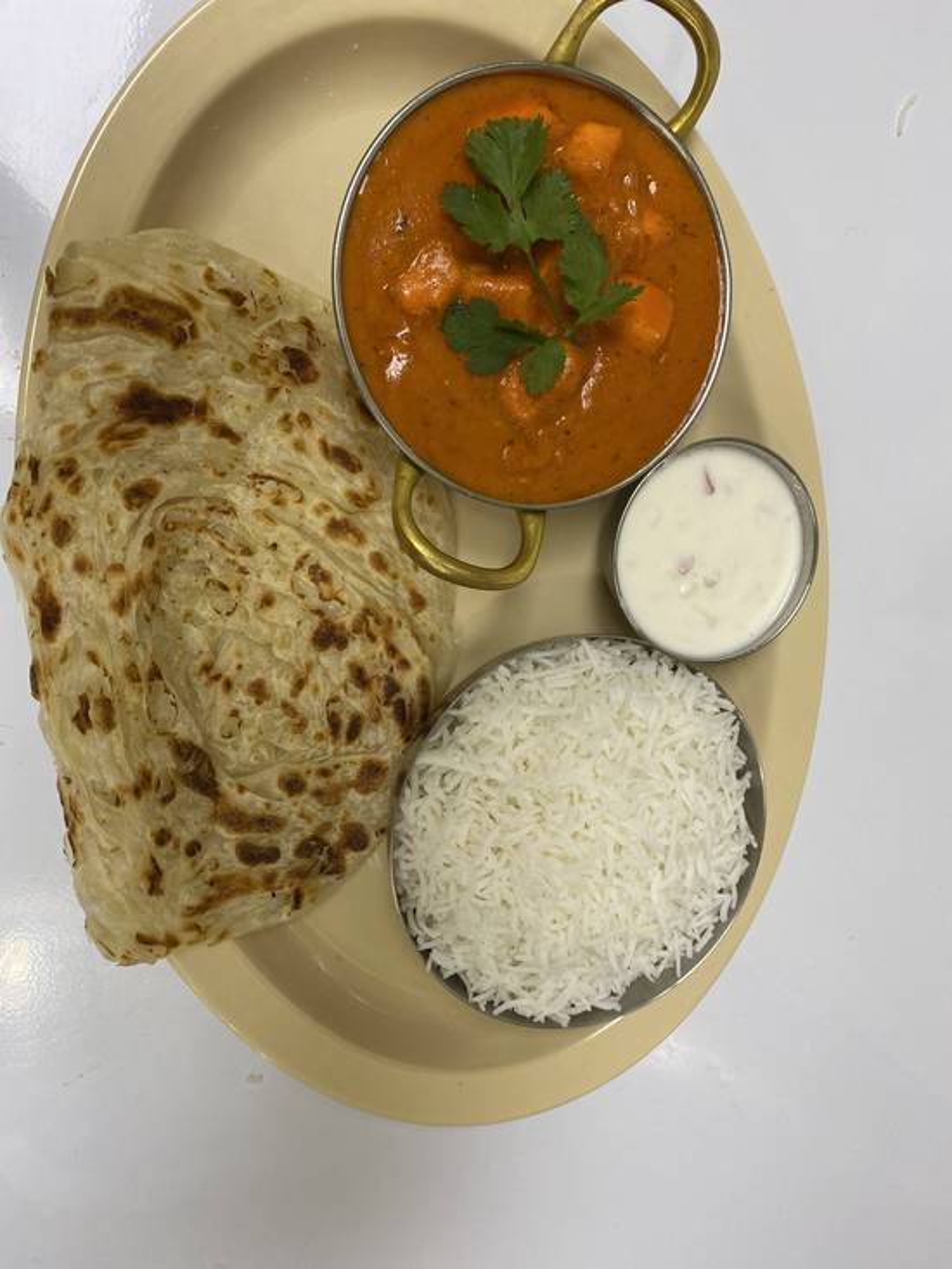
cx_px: 476
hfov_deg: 53.1
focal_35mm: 26
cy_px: 634
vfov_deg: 67.3
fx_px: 953
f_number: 1.8
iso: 125
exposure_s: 1/120
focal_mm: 4.25
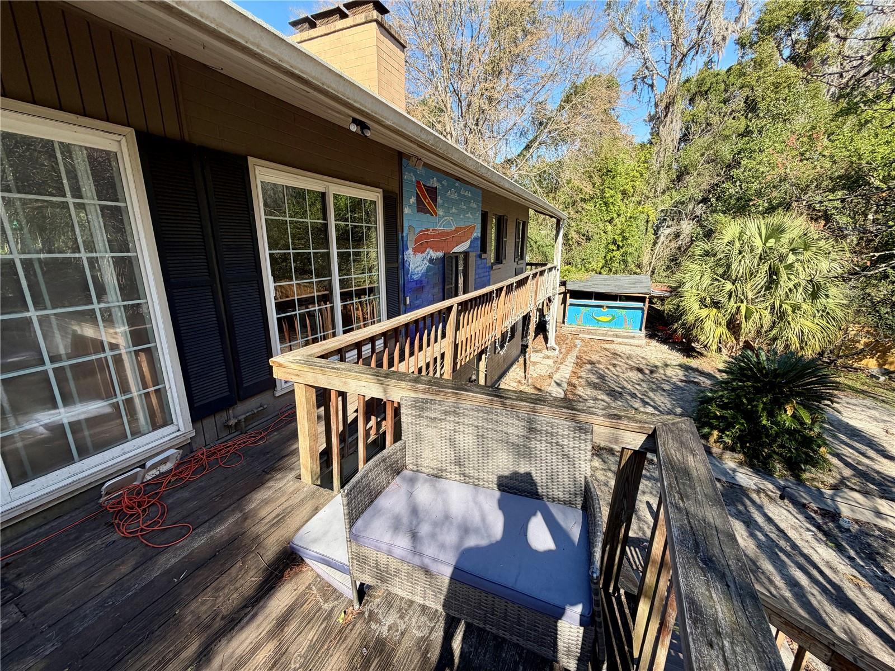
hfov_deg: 102.1
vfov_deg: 85.7
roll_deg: +1.0
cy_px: 336
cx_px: 448
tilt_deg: -12.9
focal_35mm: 14
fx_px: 362
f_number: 2.2
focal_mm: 2.22
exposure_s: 1/502
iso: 50
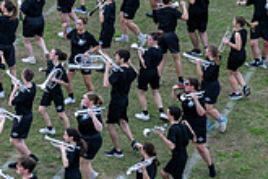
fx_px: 1519
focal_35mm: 204
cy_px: 110
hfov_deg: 9.6
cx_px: -192
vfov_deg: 6.7
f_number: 2.8
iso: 250
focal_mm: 58
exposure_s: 1/1250
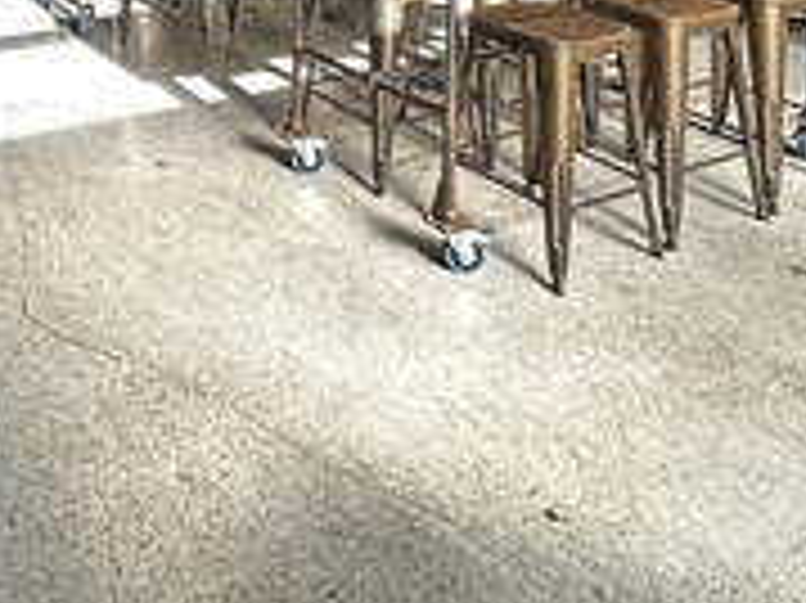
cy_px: -292
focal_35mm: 47
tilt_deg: -1.7
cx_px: 0
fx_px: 1094
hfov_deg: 36.4
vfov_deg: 24.3
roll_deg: +0.5
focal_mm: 2.22
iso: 64
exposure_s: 1/99
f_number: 2.2
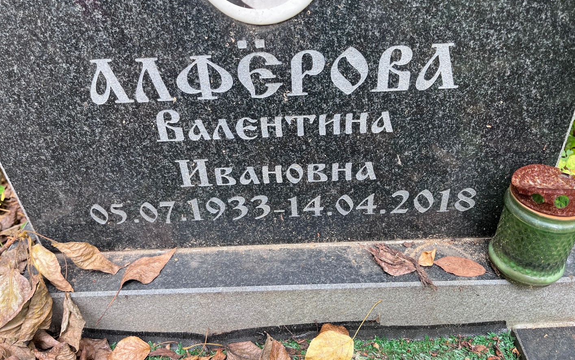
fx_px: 439
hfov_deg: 66.5
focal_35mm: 28
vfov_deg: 44.5
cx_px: 286
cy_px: 163
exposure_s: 1/121
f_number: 1.6
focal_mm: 5.1
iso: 50
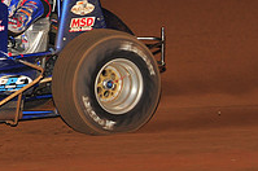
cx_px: -67
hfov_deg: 6.7
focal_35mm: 306
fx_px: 2189
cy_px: -31
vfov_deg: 4.5
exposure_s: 1/320
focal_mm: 105
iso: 1000
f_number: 7.1
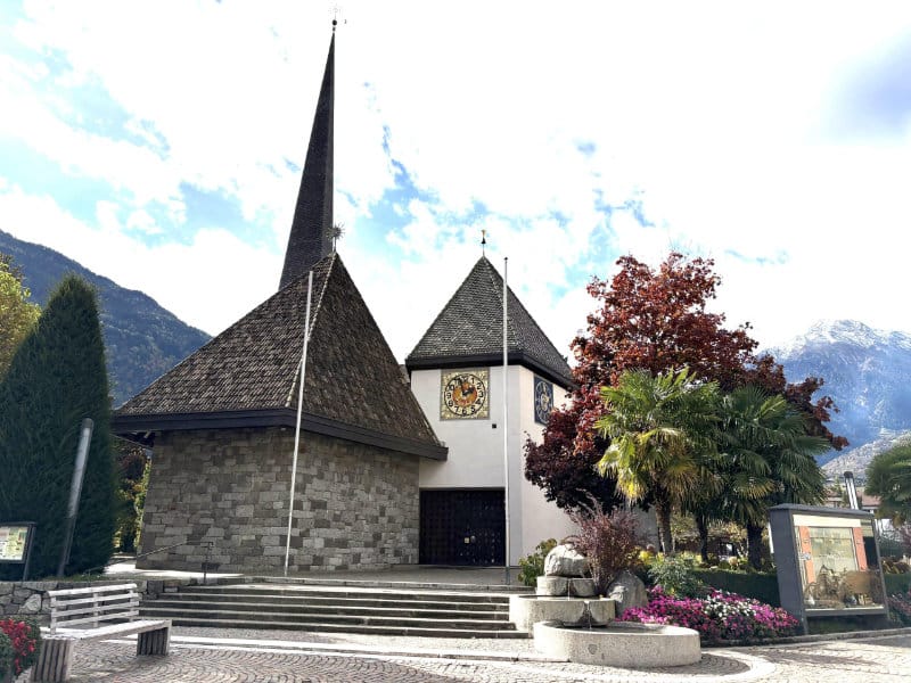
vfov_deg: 53.1
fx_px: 684
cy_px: 342
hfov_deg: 67.3
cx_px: 456
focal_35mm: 26
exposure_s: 1/7813
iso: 50
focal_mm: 6
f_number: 1.6
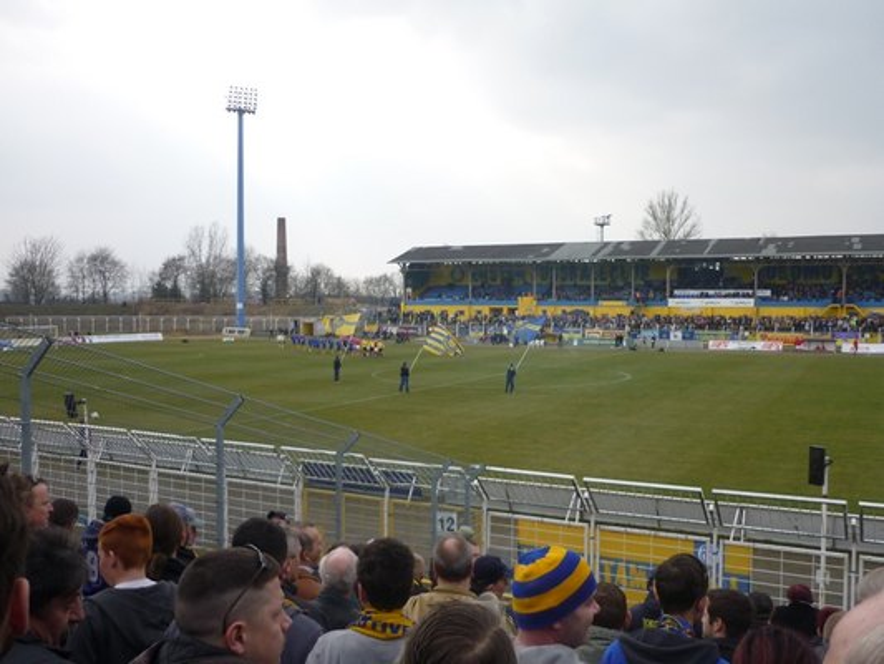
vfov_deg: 43.0
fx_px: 843
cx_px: 442
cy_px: 332
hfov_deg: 55.3
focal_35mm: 33
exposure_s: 1/500
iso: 80
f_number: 2.8
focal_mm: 5.5
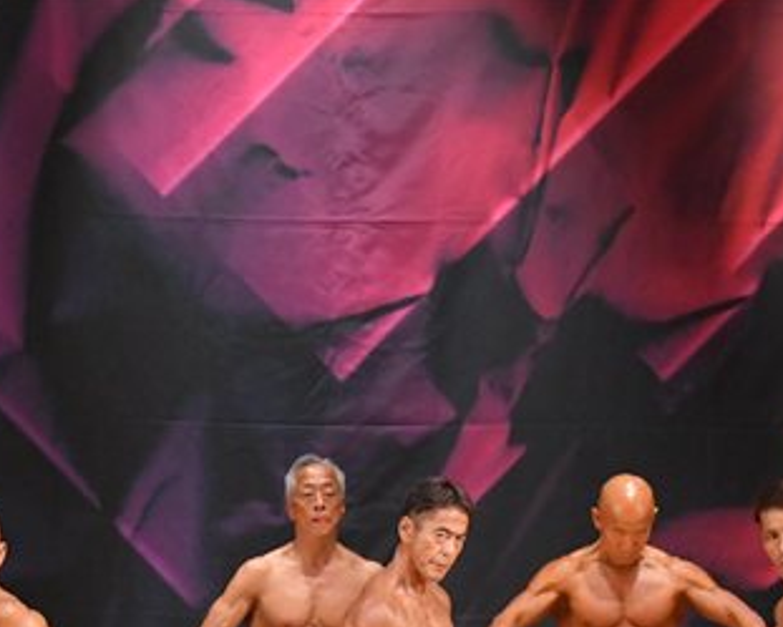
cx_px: 172
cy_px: 642
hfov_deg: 5.3
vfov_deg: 4.2
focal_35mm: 367
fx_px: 8507
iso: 6400
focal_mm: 105
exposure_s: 1/400
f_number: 5.6
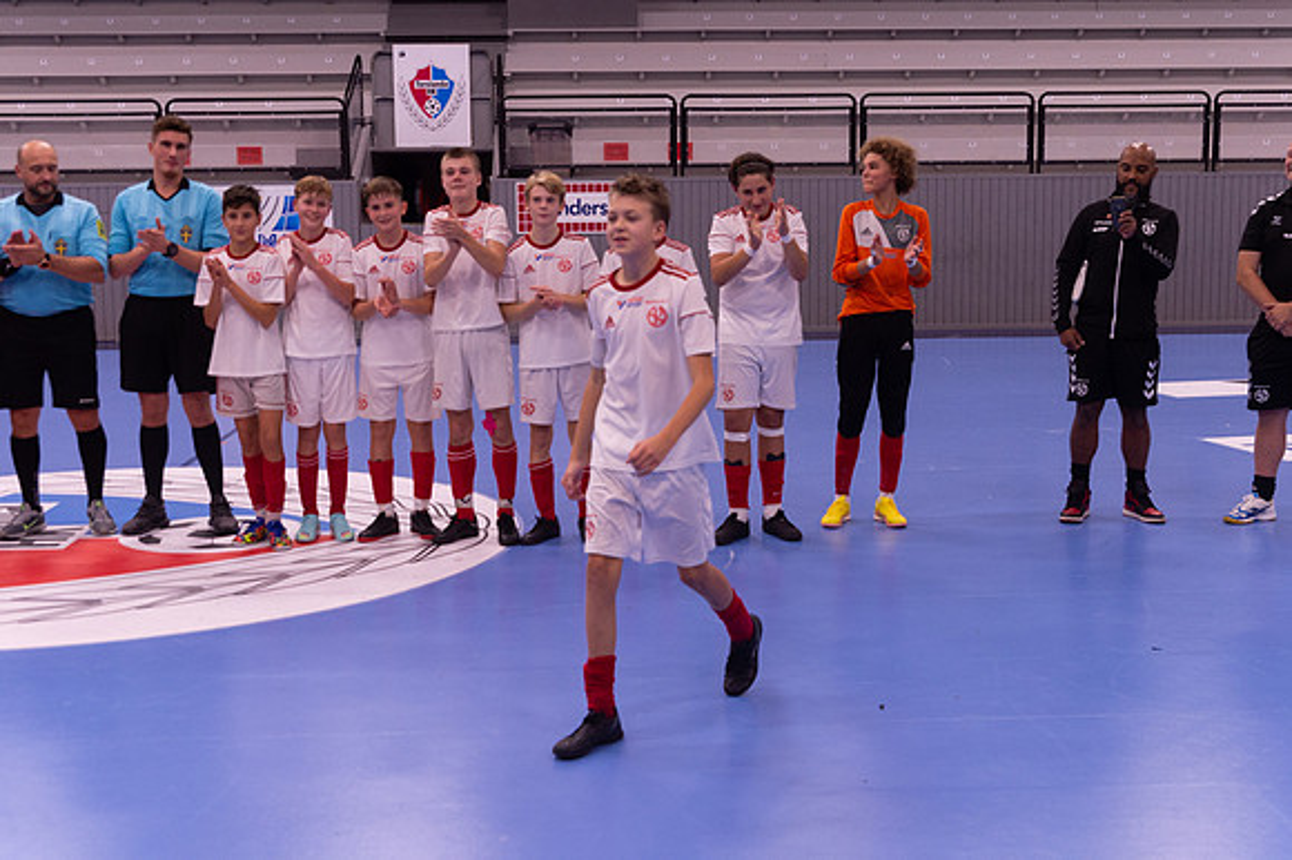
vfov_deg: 29.2
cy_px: 430
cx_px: 646
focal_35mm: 46
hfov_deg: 42.8
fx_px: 1650
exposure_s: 1/320
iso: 2000
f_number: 3.2
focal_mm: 46
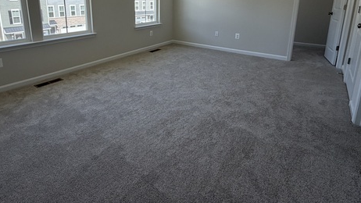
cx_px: 157
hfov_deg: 80.8
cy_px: 43
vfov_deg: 48.8
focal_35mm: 22
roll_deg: -0.4
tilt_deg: -11.6
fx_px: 211
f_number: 2.2
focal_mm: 2.22
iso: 64
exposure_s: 1/121
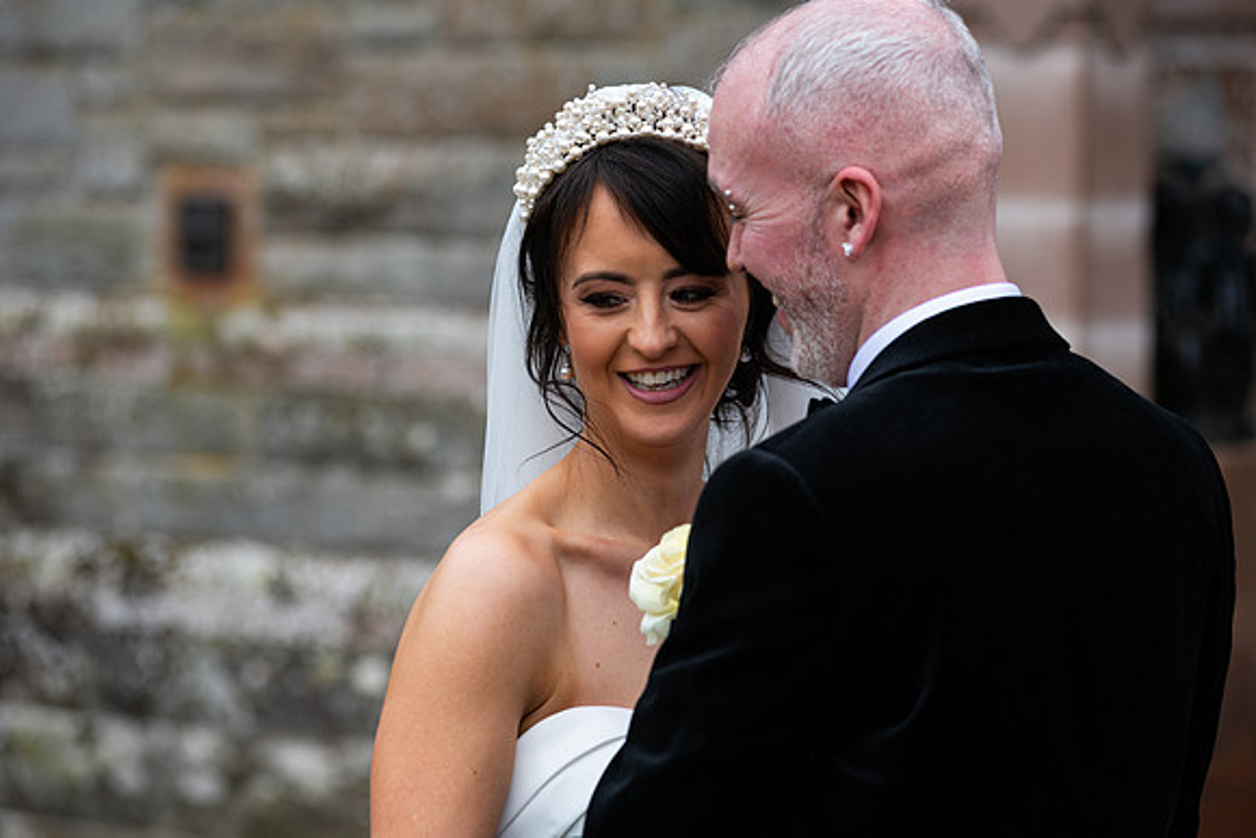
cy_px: 419
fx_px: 4362
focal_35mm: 125
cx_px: 628
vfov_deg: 11.0
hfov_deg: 16.4
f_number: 3.5
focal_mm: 125
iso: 160
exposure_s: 1/160
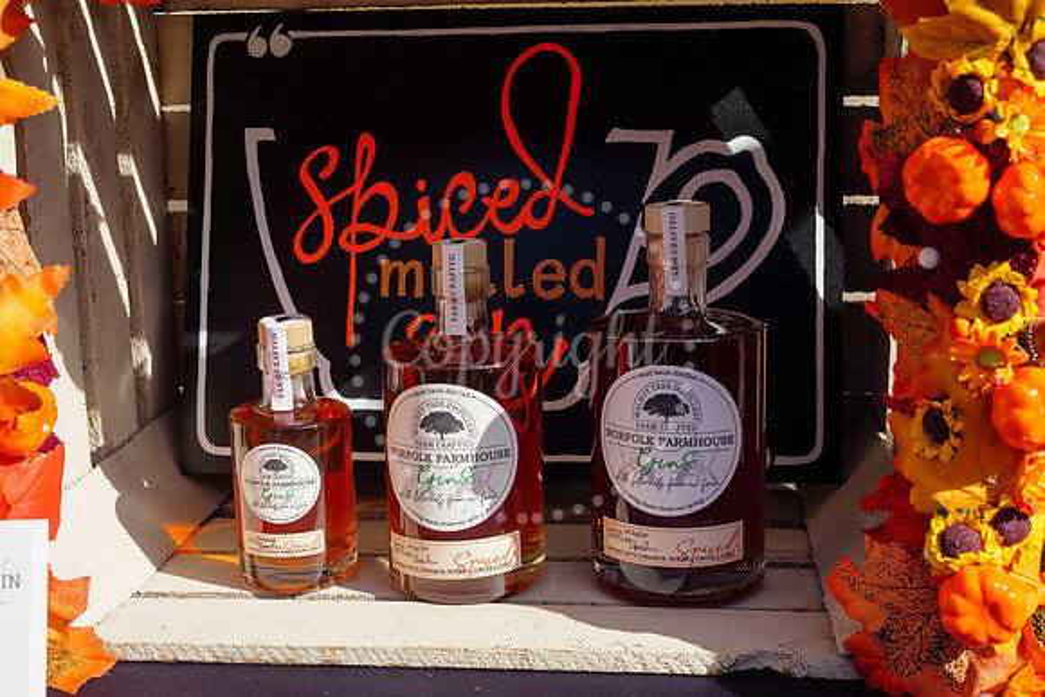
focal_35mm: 51
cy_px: 348
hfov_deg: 38.9
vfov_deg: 26.5
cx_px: 522
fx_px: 1480
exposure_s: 1/1250
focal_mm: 24
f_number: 4
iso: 200
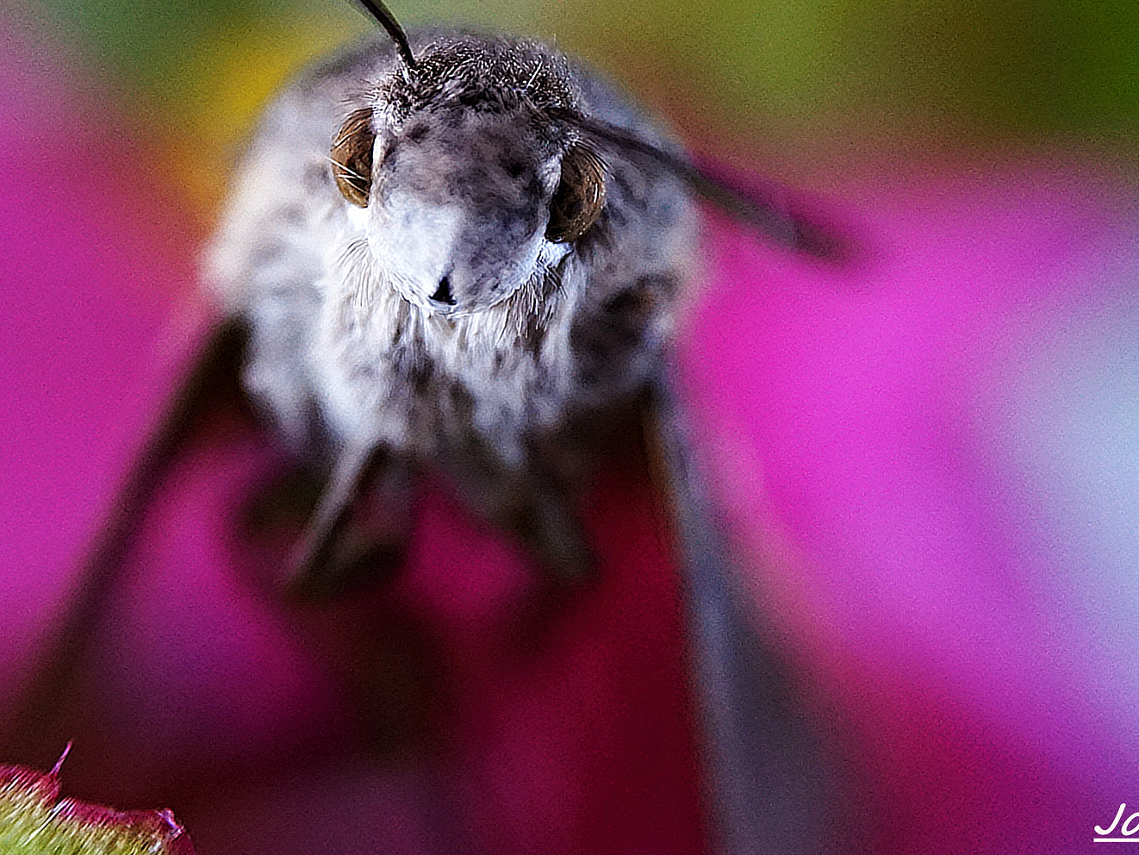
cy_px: 272
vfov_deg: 22.6
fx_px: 2131
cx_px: 447
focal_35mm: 65
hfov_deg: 29.8
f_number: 4.5
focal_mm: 29
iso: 1250
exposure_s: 1/160
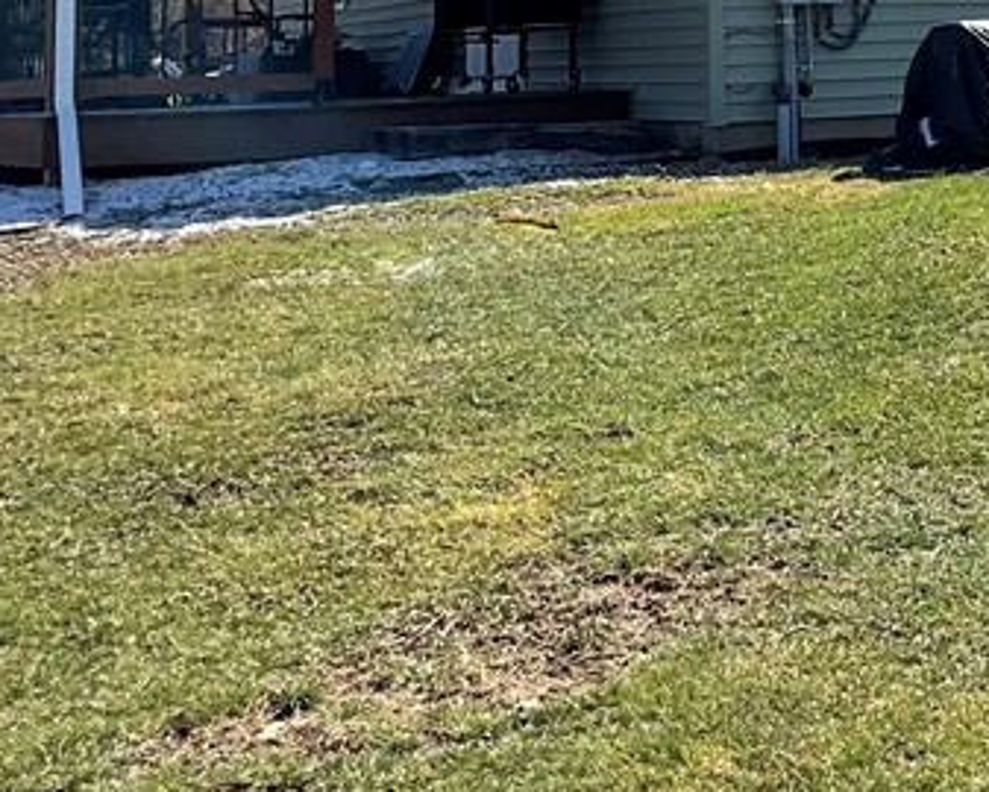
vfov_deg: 16.9
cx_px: 1238
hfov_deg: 20.5
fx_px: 2519
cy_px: -211
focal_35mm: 86
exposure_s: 1/1984
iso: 16
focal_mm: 3
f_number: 1.8
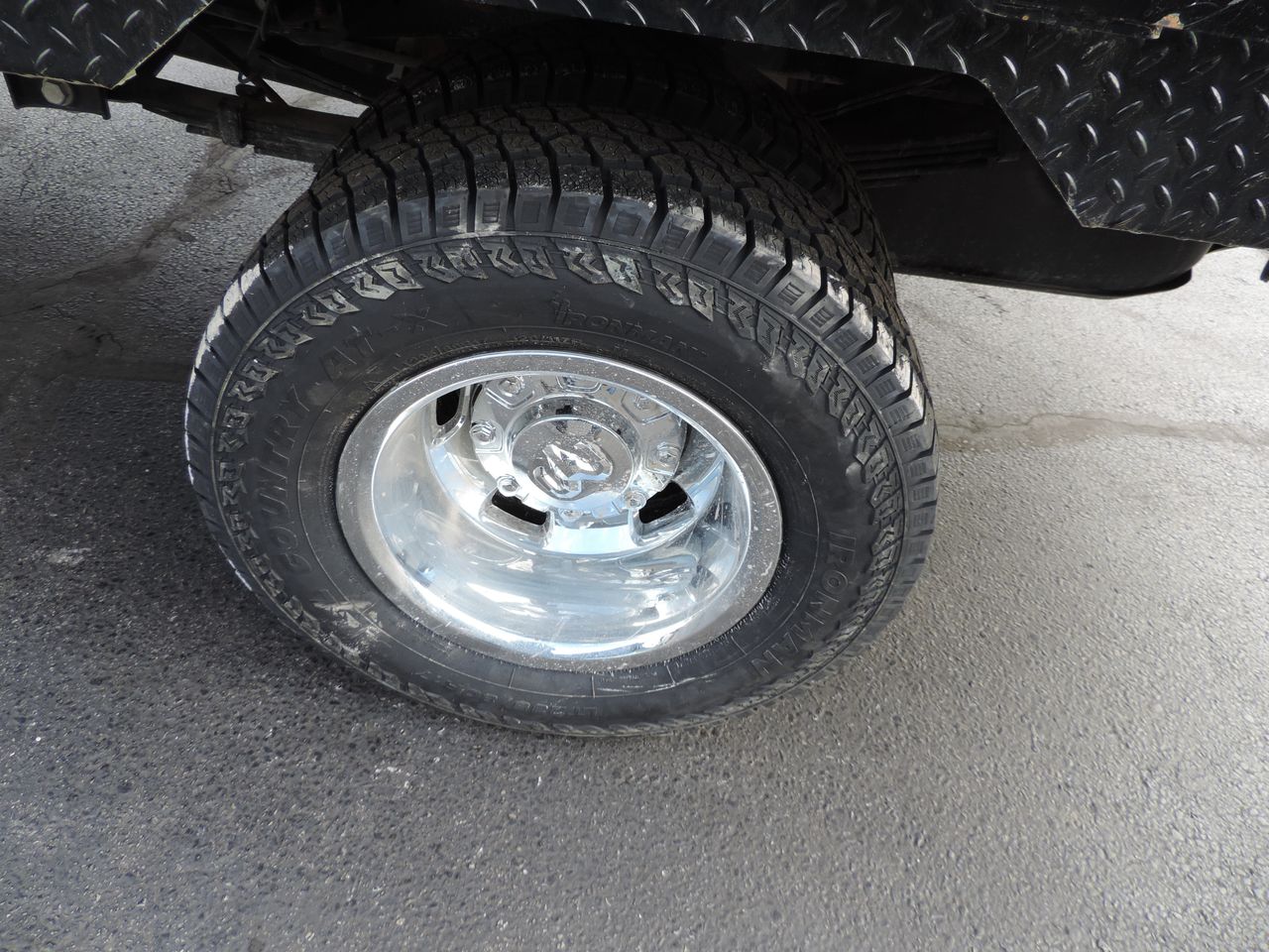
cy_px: 476
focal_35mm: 24
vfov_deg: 56.8
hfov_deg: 71.6
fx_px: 880
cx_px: 634
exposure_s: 1/100
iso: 80
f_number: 3
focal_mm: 4.3
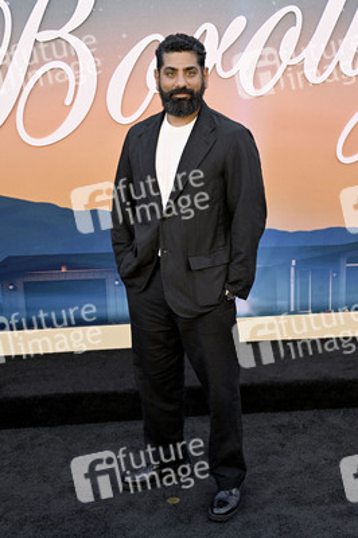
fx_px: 702
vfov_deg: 41.9
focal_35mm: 47
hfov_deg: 28.6
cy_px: 269
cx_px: 179
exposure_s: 1/320
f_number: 7.1
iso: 500
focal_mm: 47
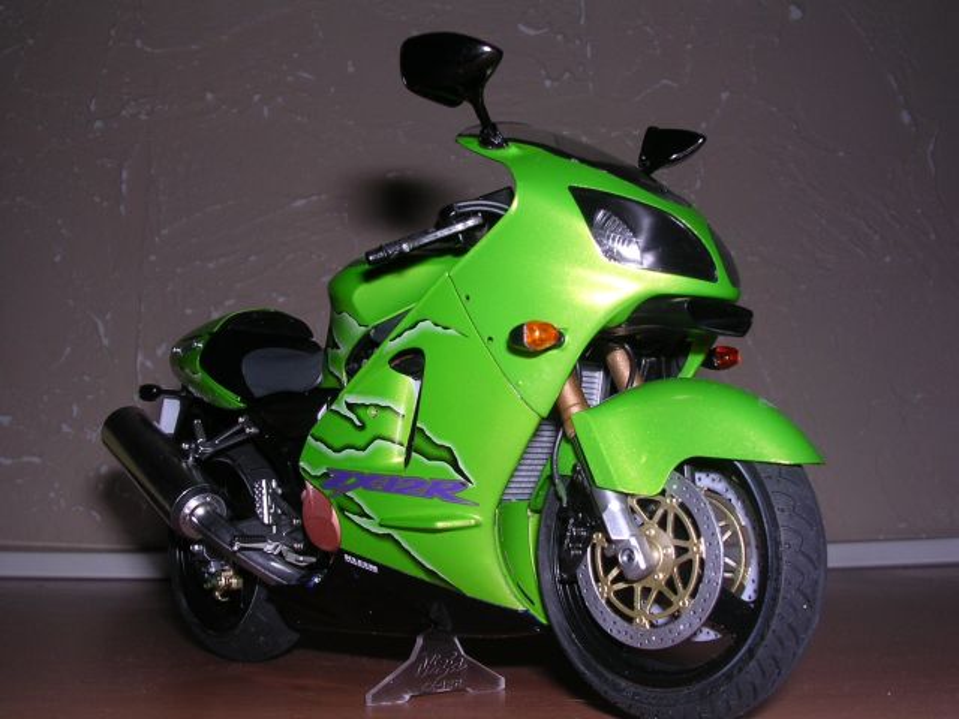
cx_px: 480
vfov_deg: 37.7
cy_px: 360
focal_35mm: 38
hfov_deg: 49.0
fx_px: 1053
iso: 100
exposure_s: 1/60.1
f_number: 5.6
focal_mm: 5.8
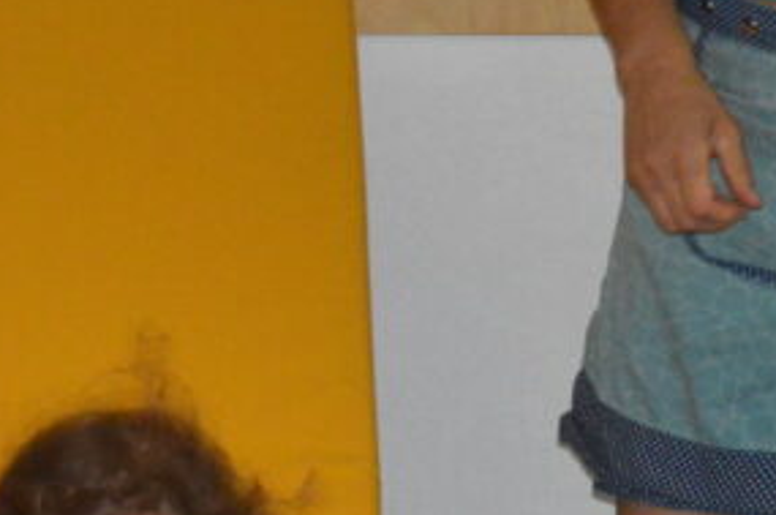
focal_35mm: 356
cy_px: 563
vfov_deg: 3.8
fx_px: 7661
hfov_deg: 5.7
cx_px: -373
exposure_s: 1/60
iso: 3200
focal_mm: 66
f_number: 5.3
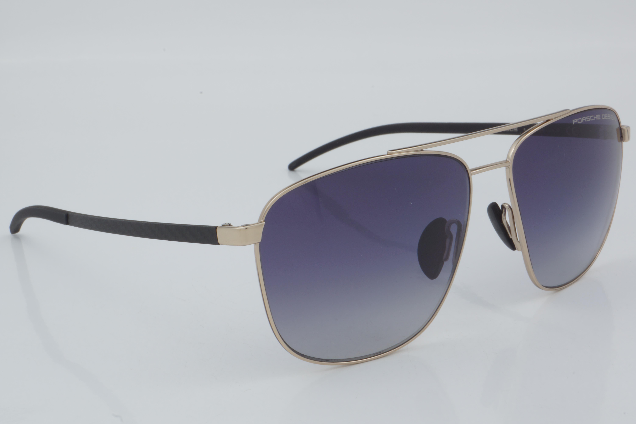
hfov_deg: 27.0
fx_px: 1325
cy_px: 212
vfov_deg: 18.2
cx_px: 318
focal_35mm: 75
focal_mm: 50
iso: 100
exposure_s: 1/3
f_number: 32
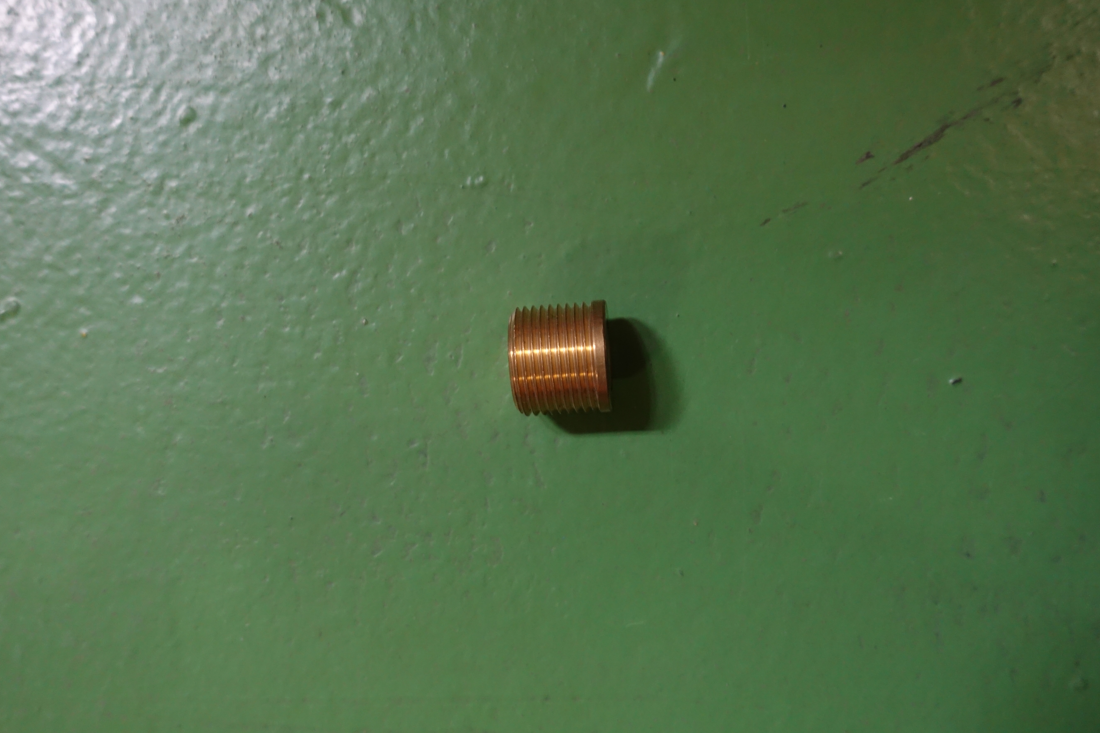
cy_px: 358
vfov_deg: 35.9
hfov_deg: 51.9
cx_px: 552
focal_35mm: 37
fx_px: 1130
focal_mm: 13.34
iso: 800
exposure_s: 1/15
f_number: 2.8
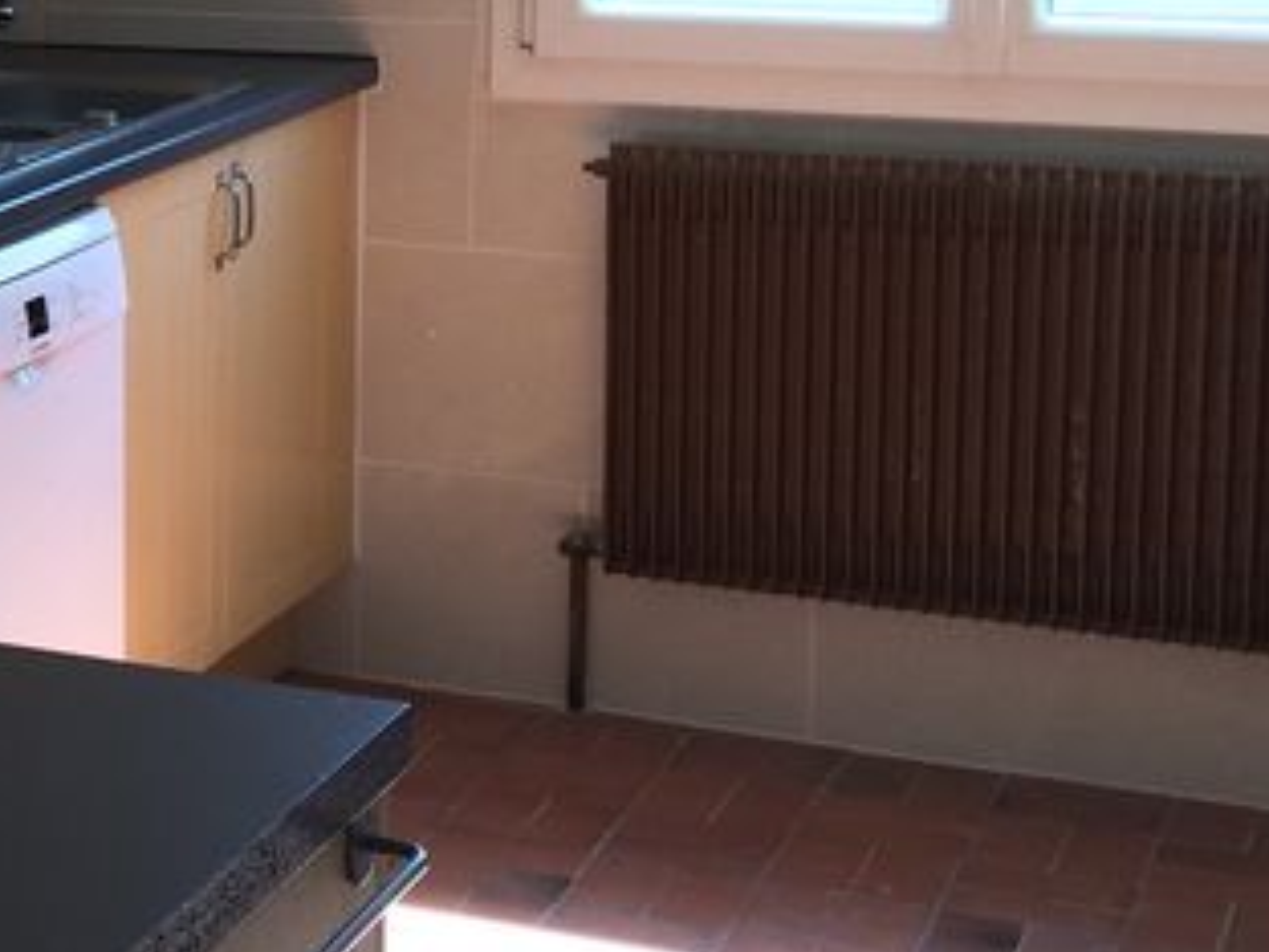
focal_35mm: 93
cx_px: -720
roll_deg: +1.9
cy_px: 151
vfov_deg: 15.8
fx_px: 3409
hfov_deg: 18.3
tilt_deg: -7.0
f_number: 2.2
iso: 64
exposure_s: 1/100
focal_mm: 4.15
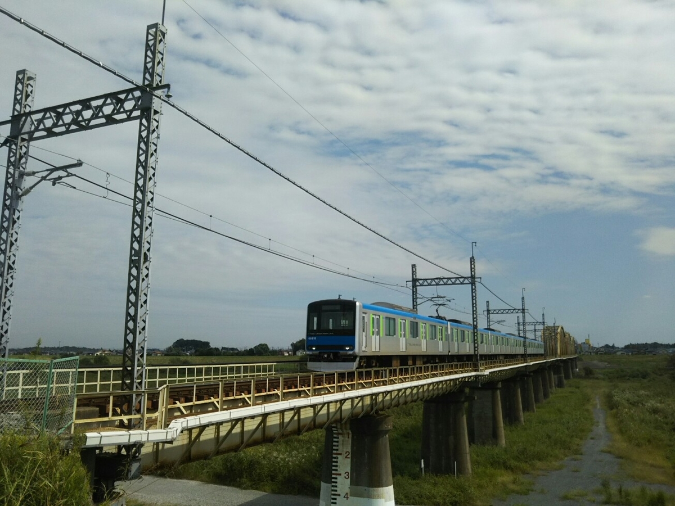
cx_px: 338
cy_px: 253
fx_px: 585
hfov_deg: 60.0
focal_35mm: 30
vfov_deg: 46.8
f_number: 2.2
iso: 25
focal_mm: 4
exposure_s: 1/2288
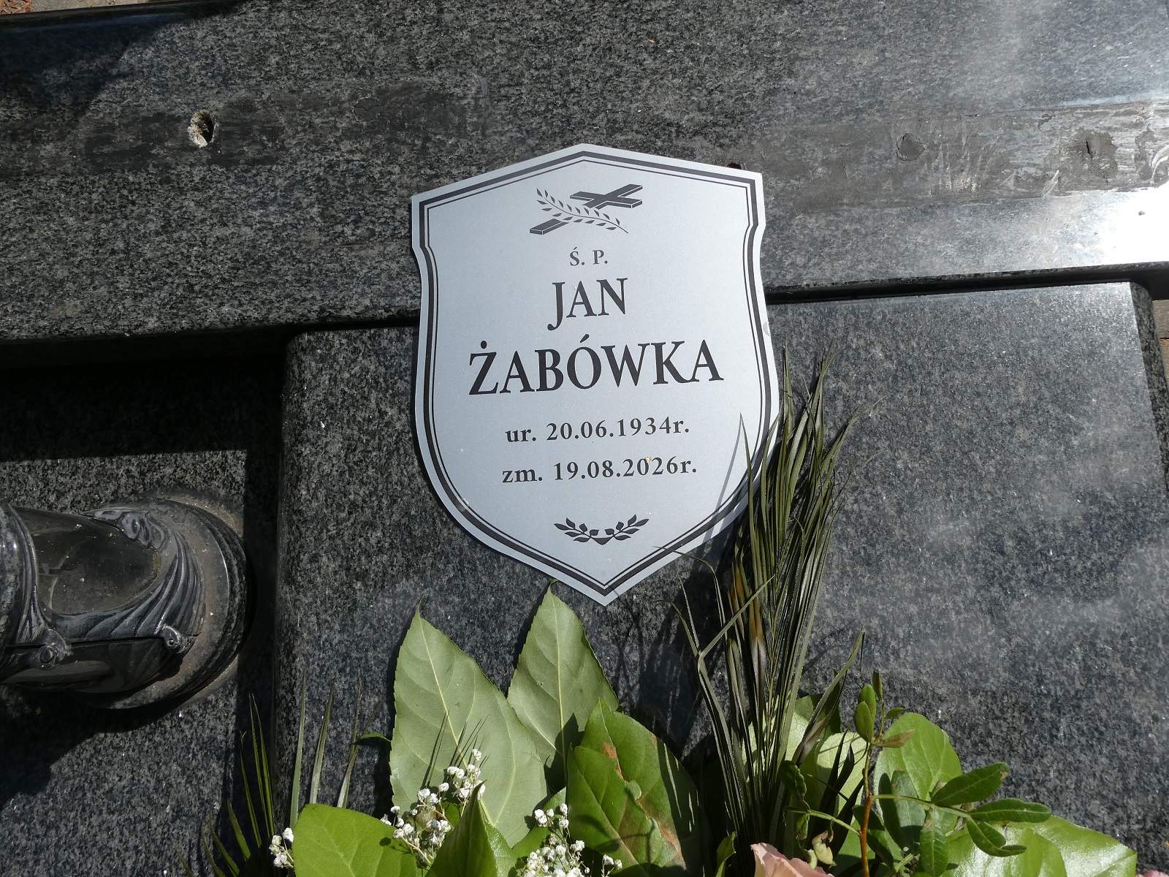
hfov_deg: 71.6
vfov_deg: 56.8
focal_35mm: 24
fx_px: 810
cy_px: 438
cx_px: 584
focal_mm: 4.3
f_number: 4
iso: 80
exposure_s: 1/1000
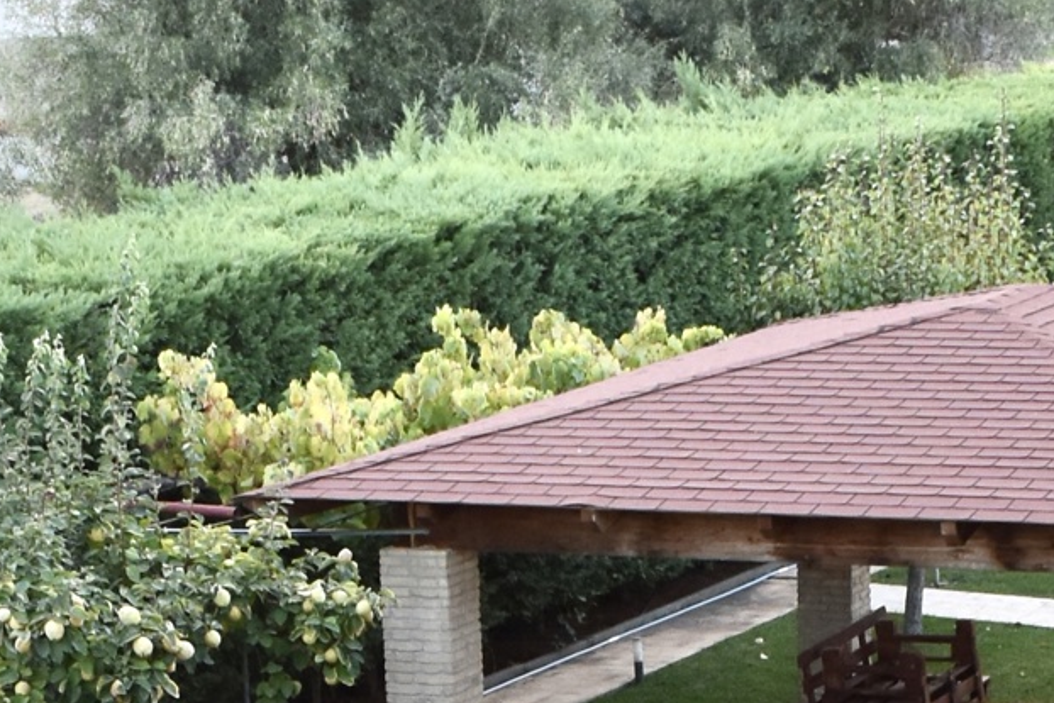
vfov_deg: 10.1
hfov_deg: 16.4
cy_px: 1435
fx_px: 3660
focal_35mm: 125
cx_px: 434
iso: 400
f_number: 5.6
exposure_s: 1/125
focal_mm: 18
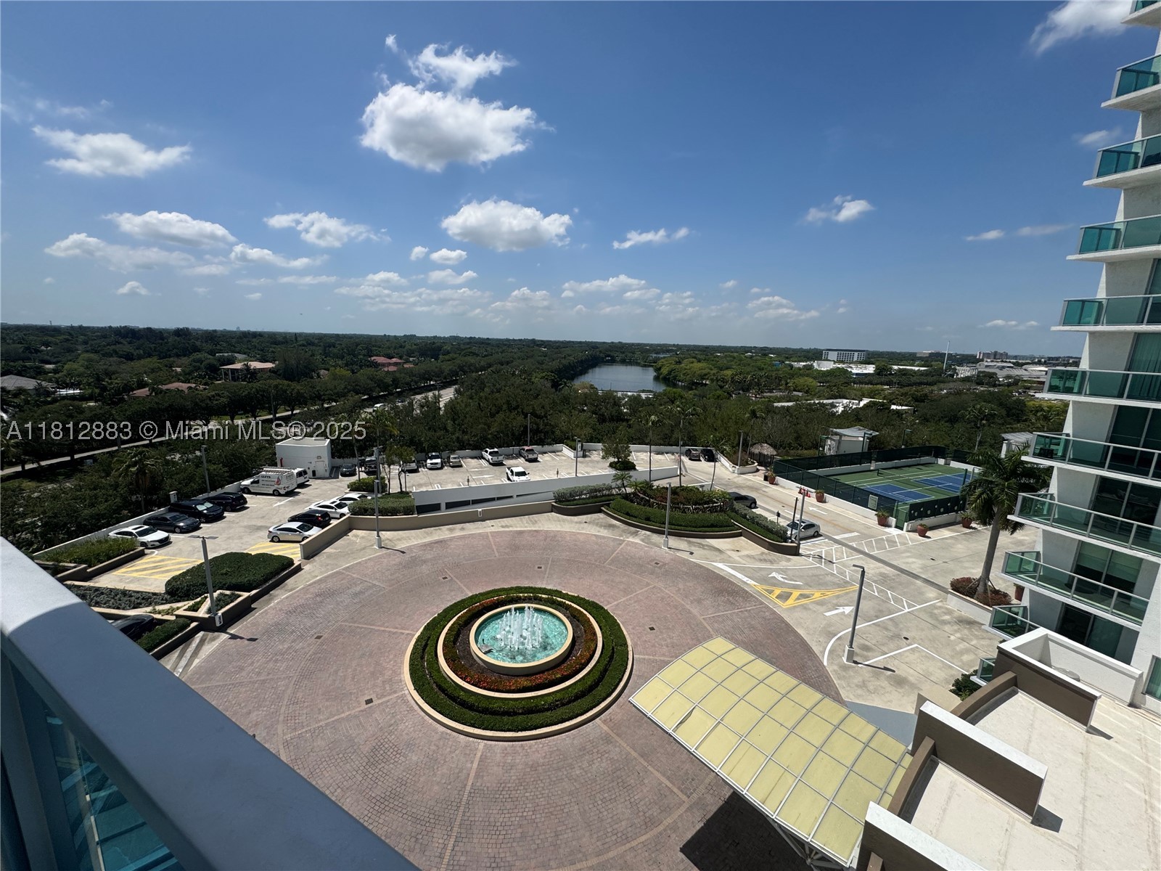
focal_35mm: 14
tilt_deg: -12.6
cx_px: 580
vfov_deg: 85.7
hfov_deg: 102.1
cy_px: 436
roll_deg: -2.6
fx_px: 470
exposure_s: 1/3546
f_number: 2.2
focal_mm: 2.22
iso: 50
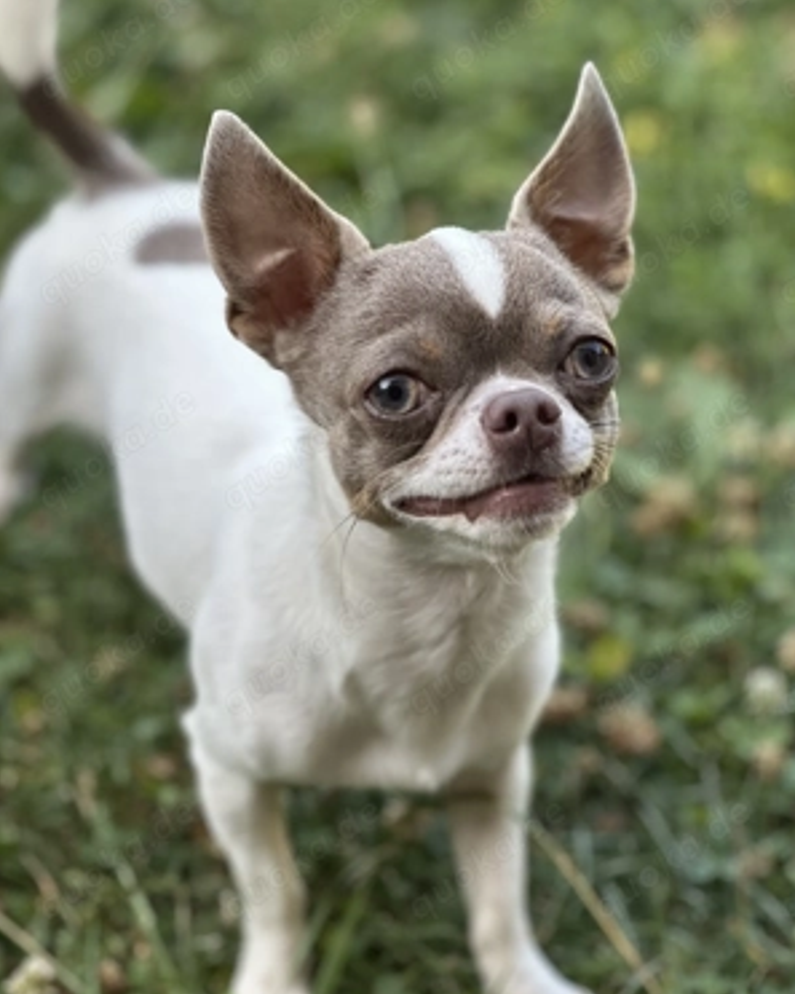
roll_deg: -1.4
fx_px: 2381
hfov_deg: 19.0
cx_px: 399
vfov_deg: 23.6
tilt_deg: -34.0
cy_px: 490
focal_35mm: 81
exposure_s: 1/121
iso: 64
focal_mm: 9
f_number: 2.8
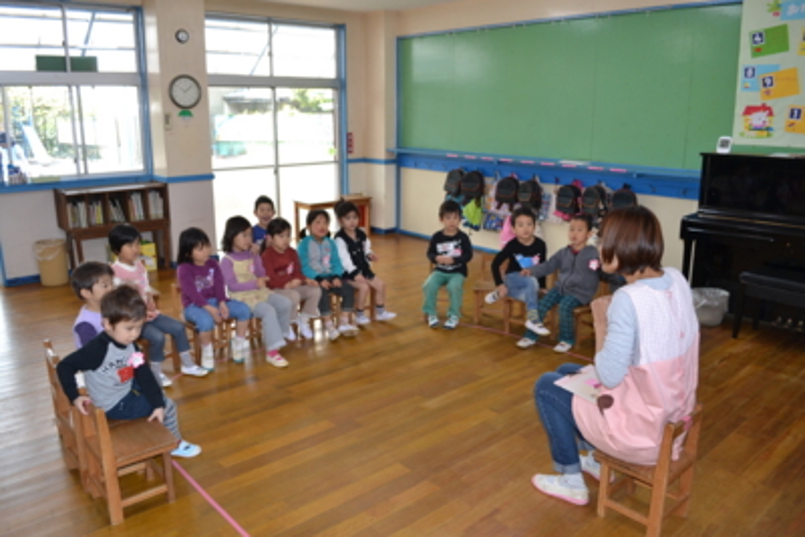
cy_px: 268
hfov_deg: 67.4
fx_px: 604
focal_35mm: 27
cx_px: 402
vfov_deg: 48.0
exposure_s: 1/100
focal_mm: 18
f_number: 4
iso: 400
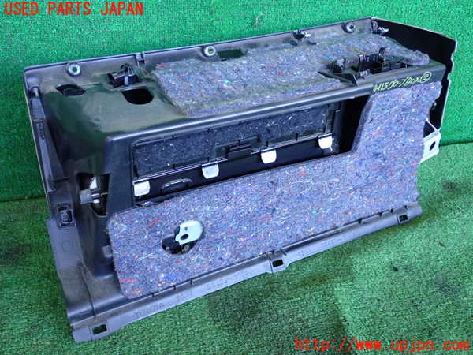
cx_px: 236
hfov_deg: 51.4
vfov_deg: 39.7
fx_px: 492
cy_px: 178
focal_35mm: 36
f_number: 2.5
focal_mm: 6.37
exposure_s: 1/125
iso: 800
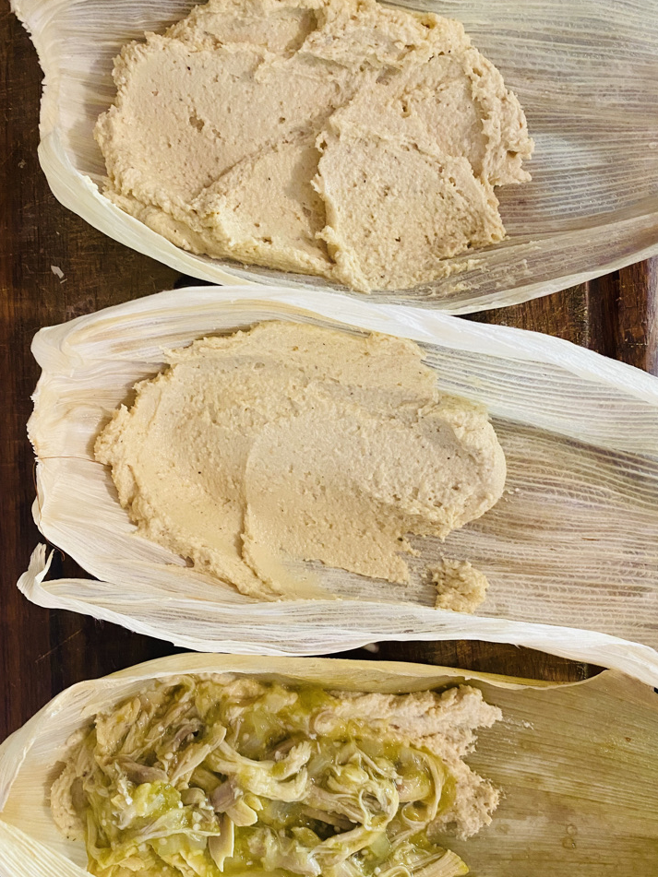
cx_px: 309
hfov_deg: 49.7
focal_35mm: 28
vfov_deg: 63.4
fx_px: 710
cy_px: 466
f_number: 1.8
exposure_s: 1/40
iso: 400
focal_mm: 4.25
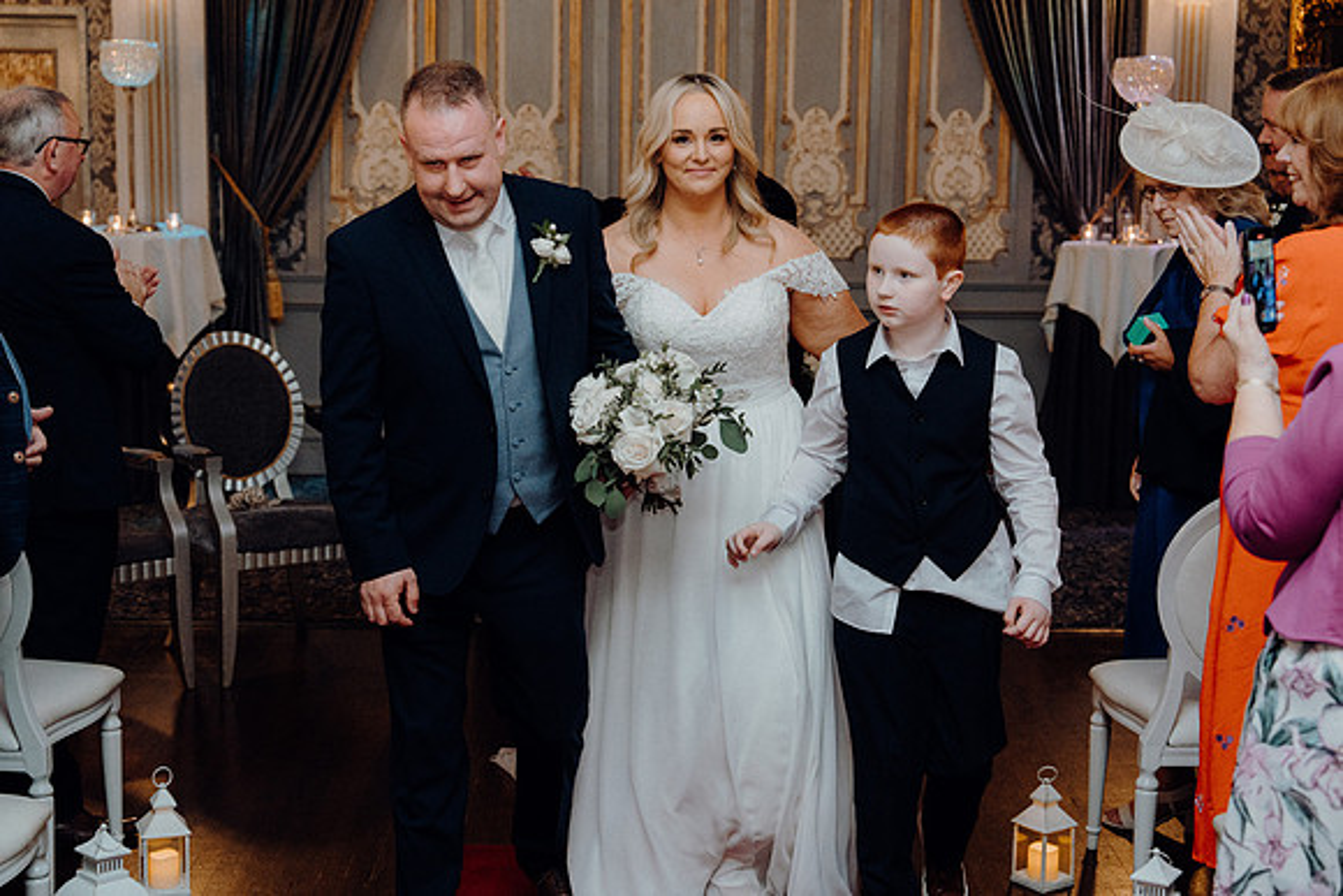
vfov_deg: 24.2
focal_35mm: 56
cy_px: 448
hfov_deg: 35.6
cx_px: 672
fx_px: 2090
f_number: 3.5
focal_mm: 56
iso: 2500
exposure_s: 1/160
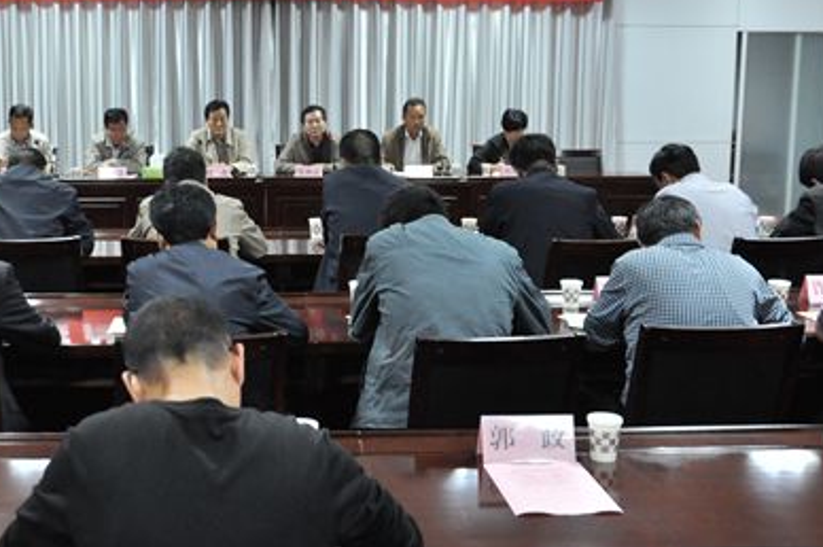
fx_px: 1165
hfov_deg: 38.4
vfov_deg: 26.4
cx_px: 265
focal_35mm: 51
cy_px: 224
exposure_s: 1/25
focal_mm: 22
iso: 1600
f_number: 3.8
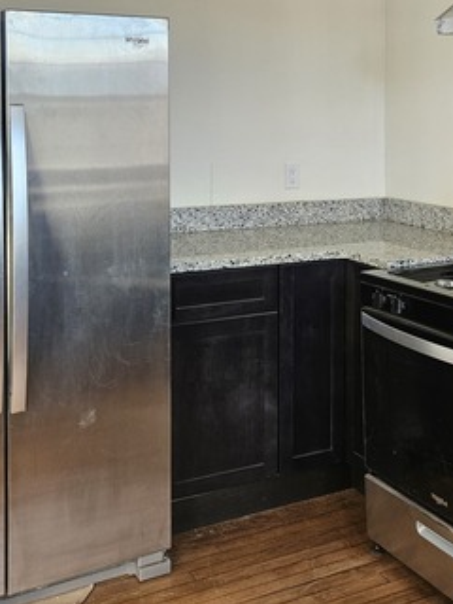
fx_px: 838
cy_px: 127
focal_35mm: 48
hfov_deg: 30.2
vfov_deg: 38.3
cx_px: 259
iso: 125
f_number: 1.8
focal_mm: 5.4
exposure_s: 1/180
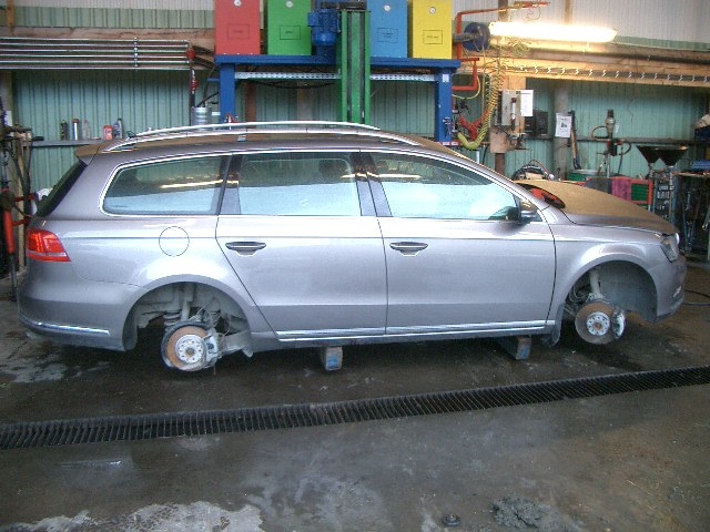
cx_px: 355
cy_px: 266
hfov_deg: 52.6
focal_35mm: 35
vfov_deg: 40.7
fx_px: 718
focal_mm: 5.8
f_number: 2.6
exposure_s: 1/40
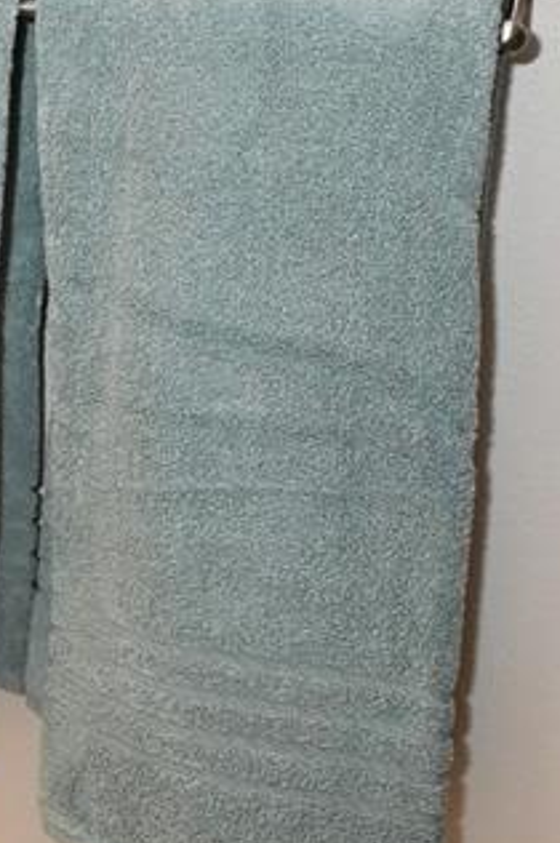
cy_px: 67
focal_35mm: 68
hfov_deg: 16.2
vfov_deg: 28.4
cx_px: -509
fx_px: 1590
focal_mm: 14
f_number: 4
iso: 1000
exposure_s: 1/60
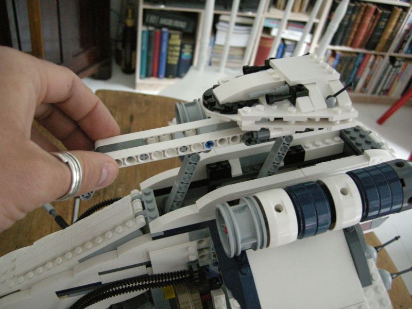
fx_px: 428
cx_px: 206
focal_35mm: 36
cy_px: 154
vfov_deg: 39.7
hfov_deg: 51.4
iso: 715
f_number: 2.7
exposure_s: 1/30
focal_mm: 7.5
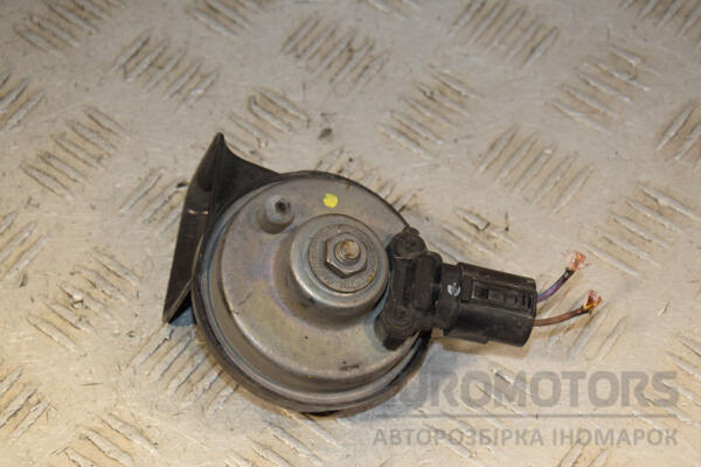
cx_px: 350
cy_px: 234
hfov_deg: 21.9
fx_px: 1811
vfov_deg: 14.7
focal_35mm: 93
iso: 800
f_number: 8
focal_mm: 62
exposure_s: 1/200
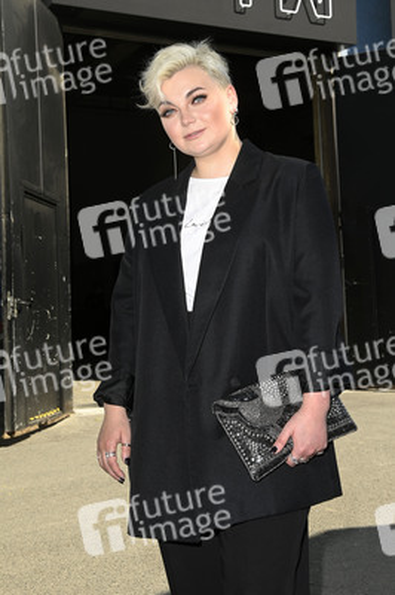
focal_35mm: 48
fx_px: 791
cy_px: 298
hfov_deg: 28.0
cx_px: 198
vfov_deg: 41.1
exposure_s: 1/250
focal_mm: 48
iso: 320
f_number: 10
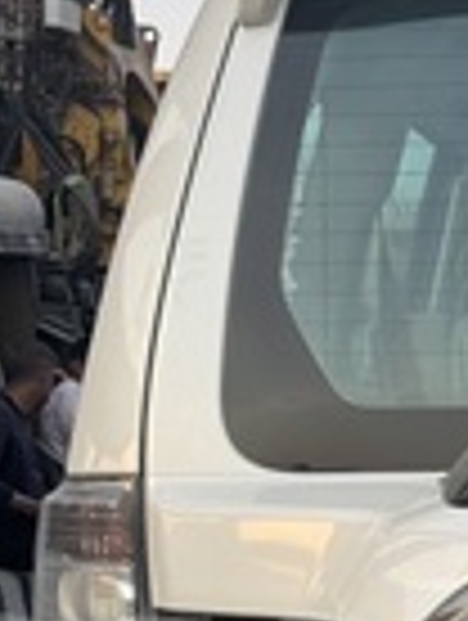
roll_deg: -1.3
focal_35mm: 104
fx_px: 1869
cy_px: 698
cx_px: 806
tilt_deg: -10.1
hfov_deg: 13.1
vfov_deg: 18.1
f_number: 1.78
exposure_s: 1/360
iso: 80
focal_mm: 6.76
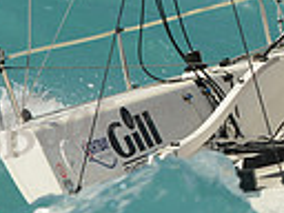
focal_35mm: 871
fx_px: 7146
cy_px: -8
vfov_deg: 1.7
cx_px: 291
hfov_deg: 2.3
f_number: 6.3
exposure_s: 1/1250
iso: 200
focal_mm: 200
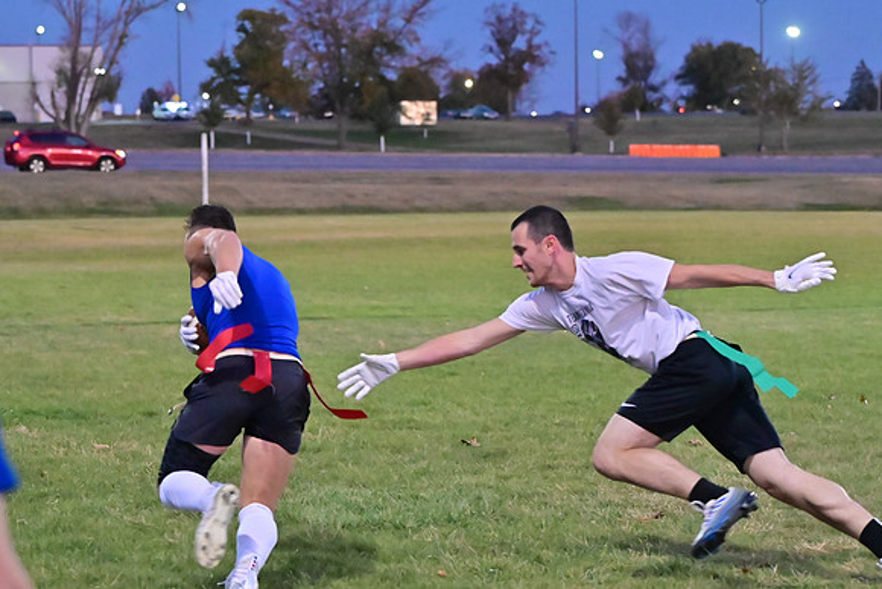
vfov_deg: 11.7
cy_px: 294
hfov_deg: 17.5
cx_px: 441
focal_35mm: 117
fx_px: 2867
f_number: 4
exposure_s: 1/500
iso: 6400
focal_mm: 78
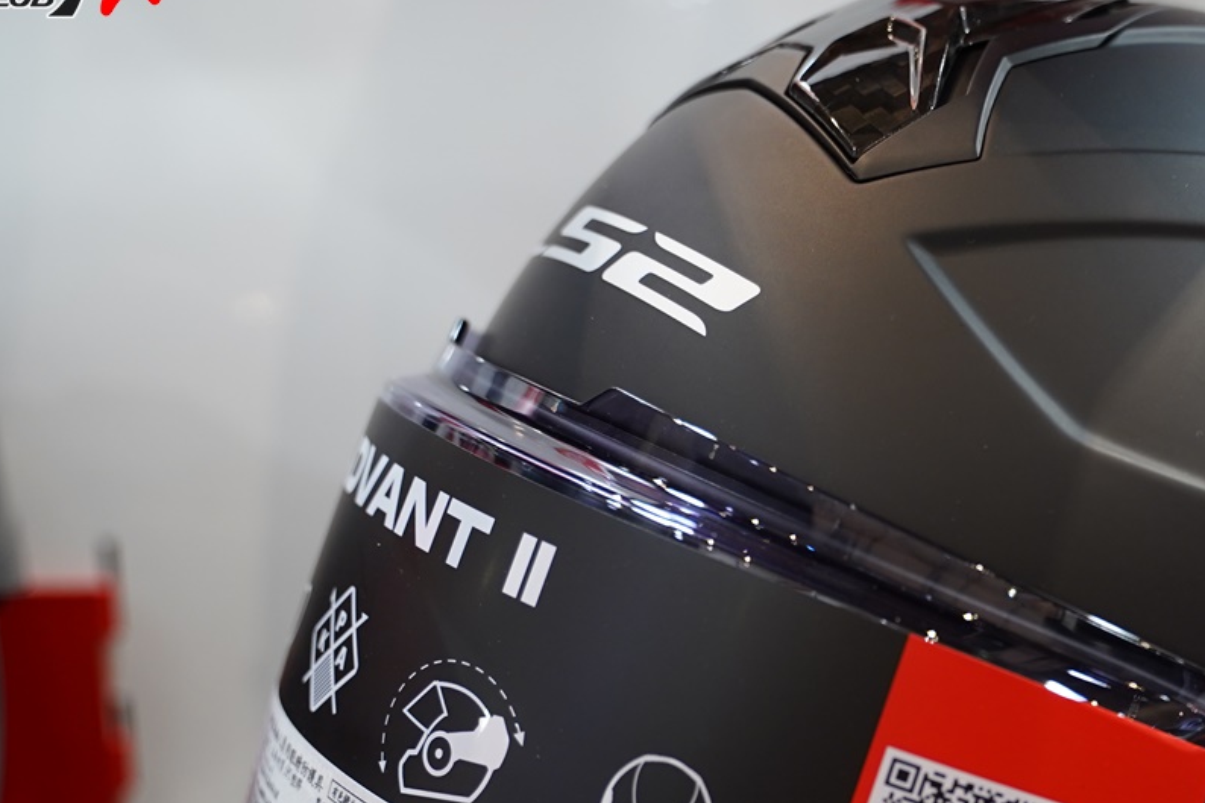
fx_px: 2275
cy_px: 764
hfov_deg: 28.7
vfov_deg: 19.5
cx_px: 1043
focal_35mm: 68
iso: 640
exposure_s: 1/60
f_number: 2.8
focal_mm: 30
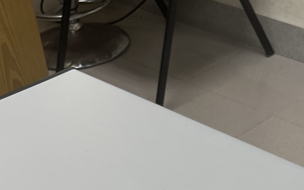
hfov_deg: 21.2
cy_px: 356
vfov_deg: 12.2
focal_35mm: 97
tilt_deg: -43.7
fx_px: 804
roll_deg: +4.0
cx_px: 244
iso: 80
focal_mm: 5.1
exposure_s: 1/120
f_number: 1.6
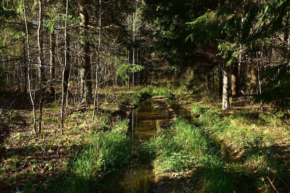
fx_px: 403
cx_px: 145
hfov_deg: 39.6
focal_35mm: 50
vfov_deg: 27.0
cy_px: 96
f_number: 5.6
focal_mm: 50
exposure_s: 1/125
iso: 160
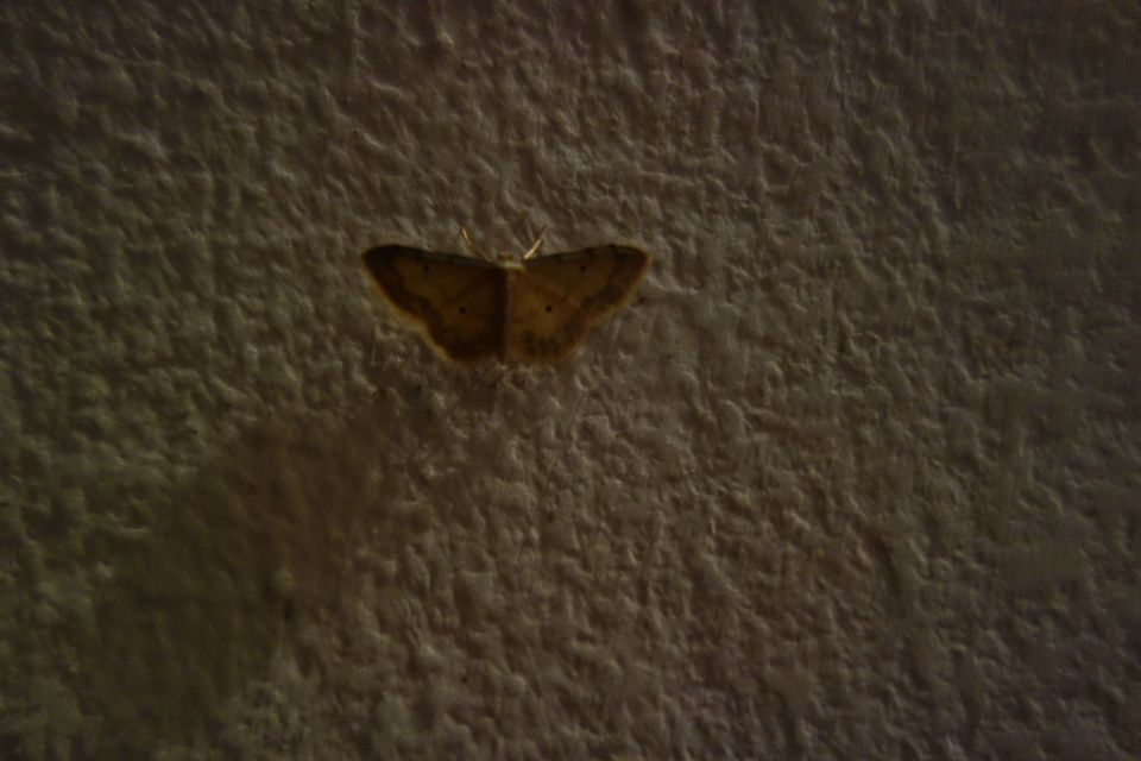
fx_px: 887
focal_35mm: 28
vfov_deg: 46.4
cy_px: 380
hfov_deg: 65.5
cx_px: 570
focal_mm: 10.4
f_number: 1.8
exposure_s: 1/20
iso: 800
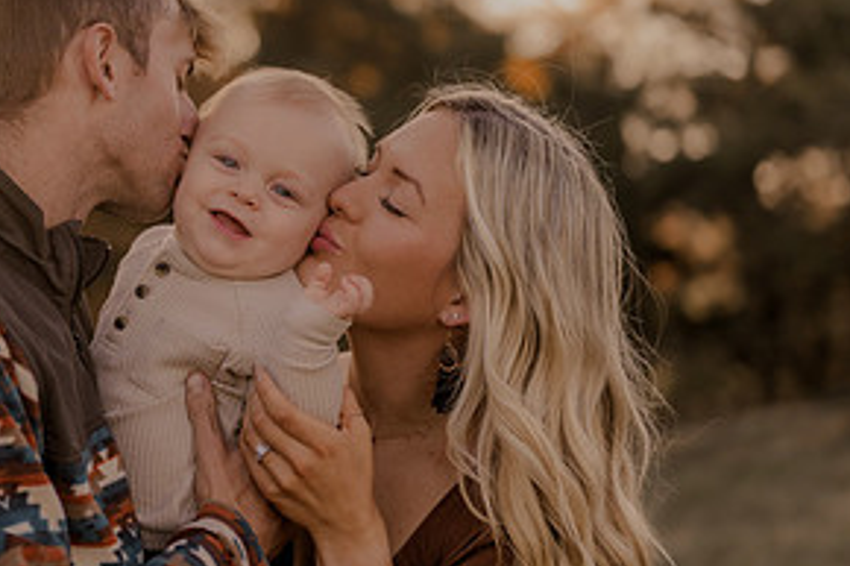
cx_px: 147
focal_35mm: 100
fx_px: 2360
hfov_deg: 20.2
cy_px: 245
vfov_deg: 13.7
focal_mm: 50
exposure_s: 1/1600
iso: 250
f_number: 1.8
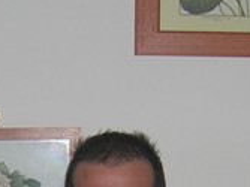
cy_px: 301
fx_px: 1176
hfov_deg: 12.1
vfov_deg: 8.8
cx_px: 100
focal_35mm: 163
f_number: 2.9
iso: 50
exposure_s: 1/60.1
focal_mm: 5.7
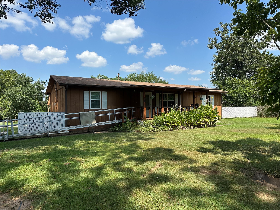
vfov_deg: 56.8
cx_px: 140
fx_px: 194
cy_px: 105
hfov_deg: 71.6
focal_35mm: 24
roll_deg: +0.5
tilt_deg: +0.5
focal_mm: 6.86
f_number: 1.78
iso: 80
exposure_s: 1/4016
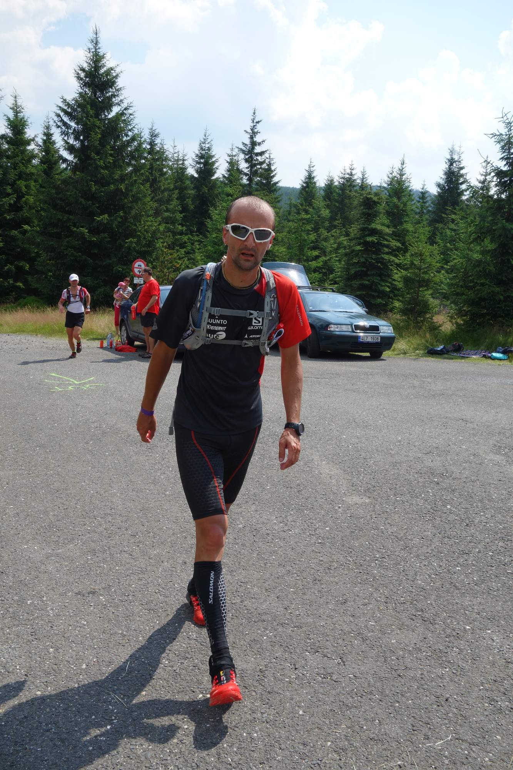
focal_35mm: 34
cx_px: 256
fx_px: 727
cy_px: 385
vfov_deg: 55.8
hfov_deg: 38.9
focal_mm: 12.48
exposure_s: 1/500
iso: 125
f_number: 5.6
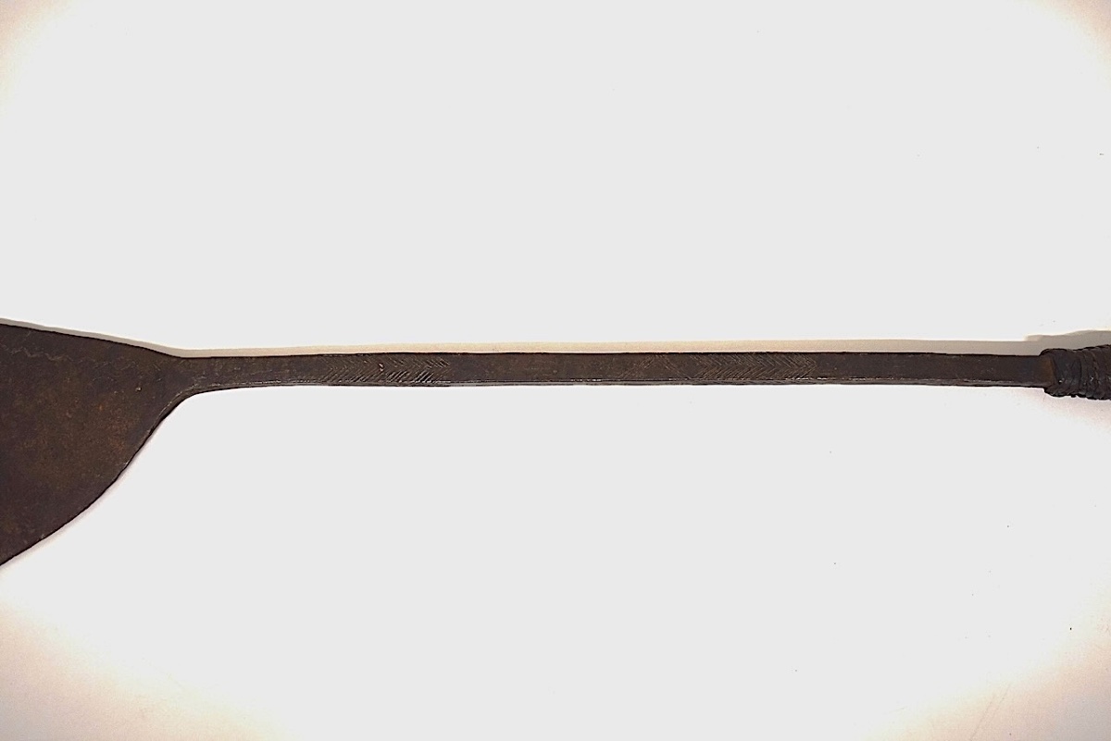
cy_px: 370
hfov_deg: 53.1
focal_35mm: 36
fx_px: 1111
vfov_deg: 36.9
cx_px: 556
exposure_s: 1/80
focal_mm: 24
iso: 400
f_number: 4.5
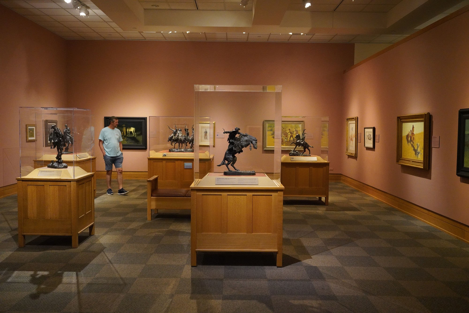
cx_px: 234
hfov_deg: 55.8
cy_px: 156
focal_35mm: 34
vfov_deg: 38.9
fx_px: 443
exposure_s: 1/100
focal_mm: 34
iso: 8000
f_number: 5.6
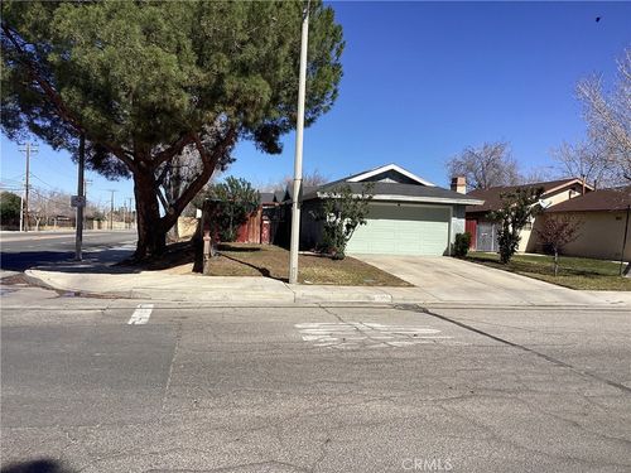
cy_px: 236
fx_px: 565
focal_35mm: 31
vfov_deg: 45.4
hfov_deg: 58.4
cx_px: 316
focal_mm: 3.3
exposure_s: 1/1812
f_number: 2.4
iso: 25
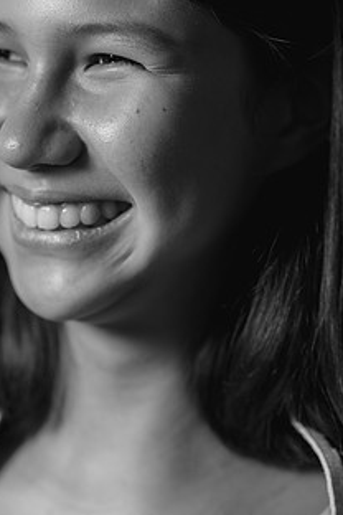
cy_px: 185
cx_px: 117
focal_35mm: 195
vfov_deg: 10.5
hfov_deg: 7.0
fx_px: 2787
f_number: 2.8
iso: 250
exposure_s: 1/250
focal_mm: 135
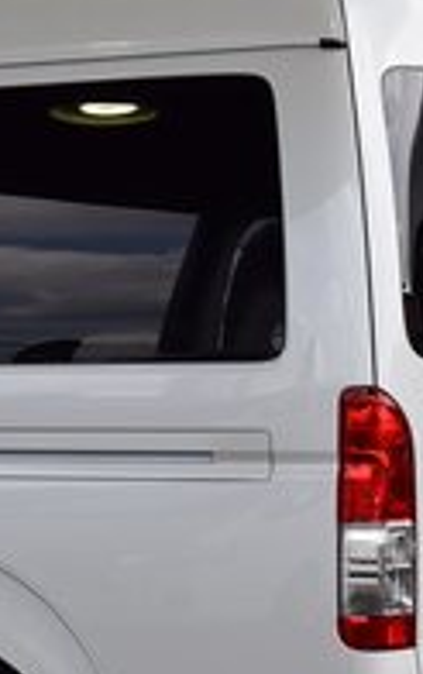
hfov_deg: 8.1
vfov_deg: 13.1
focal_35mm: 159
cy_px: 442
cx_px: -272
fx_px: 2924
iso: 400
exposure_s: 1/400
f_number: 11
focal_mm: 34
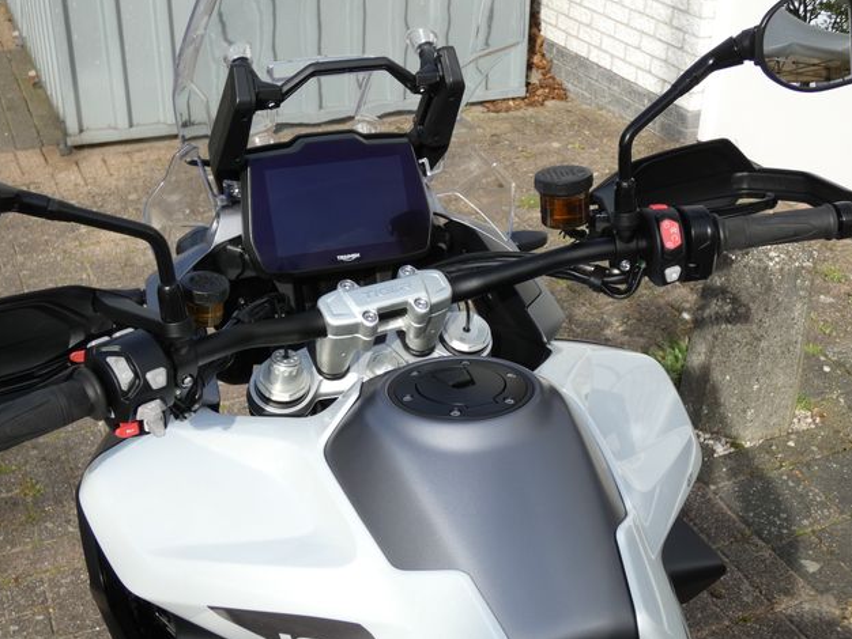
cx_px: 426
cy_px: 318
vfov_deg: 30.9
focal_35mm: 47
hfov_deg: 40.4
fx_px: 1157
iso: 80
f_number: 3.8
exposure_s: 1/500
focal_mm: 8.2
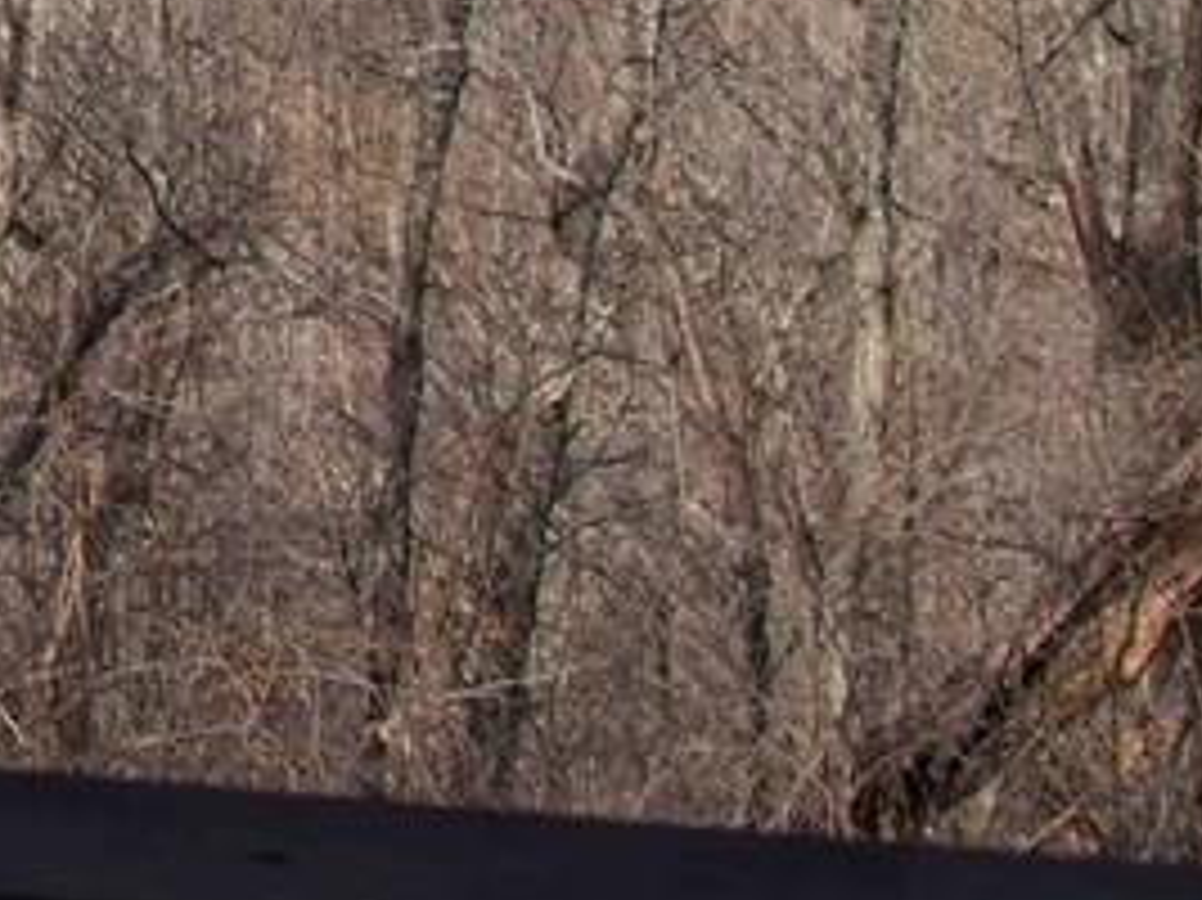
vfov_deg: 12.1
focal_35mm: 115
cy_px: -576
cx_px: -833
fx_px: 3991
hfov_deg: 15.2
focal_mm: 15
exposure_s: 1/250
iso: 200
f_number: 4.5
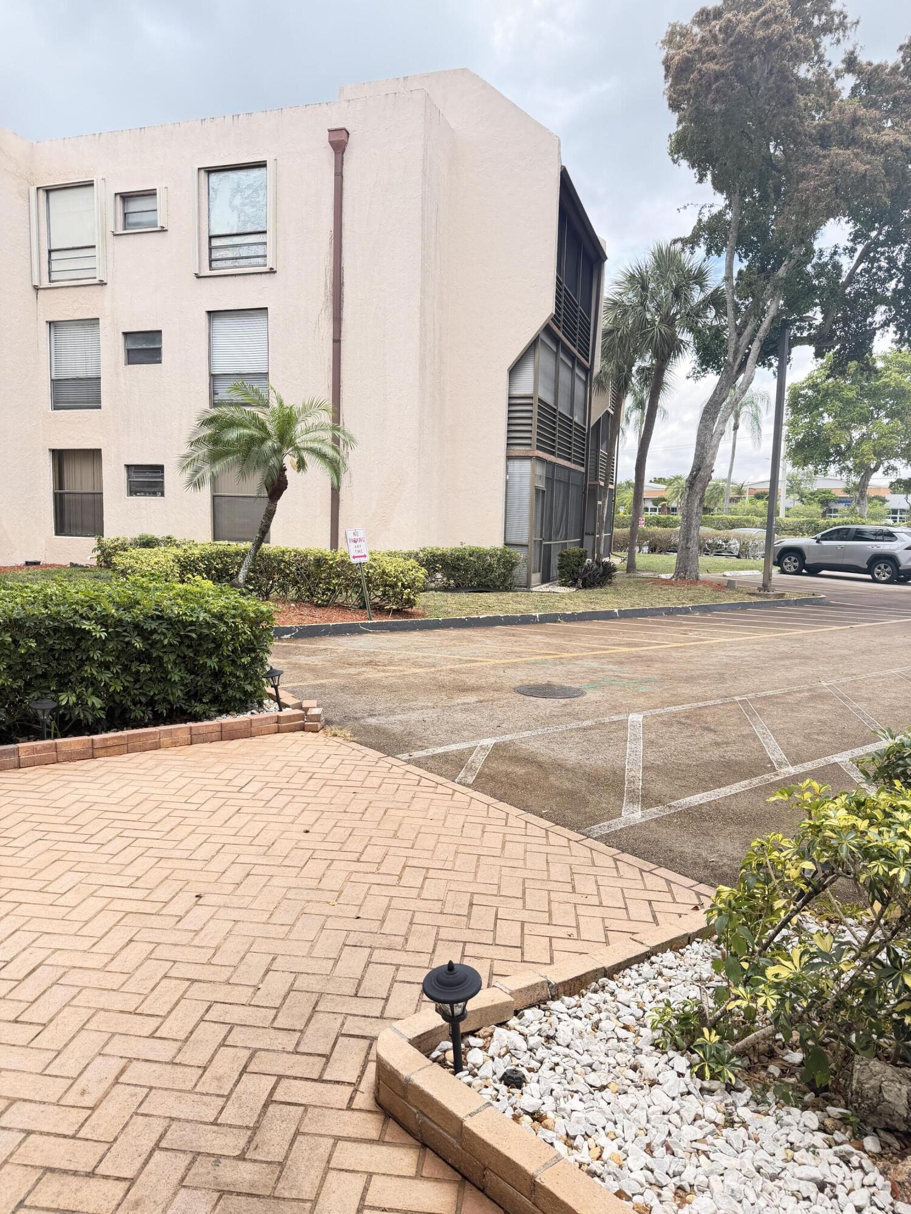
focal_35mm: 24
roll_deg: -0.3
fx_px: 842
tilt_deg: -9.1
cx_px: 456
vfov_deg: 71.6
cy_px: 607
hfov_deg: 56.8
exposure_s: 1/909
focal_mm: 6.76
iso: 100
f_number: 1.78
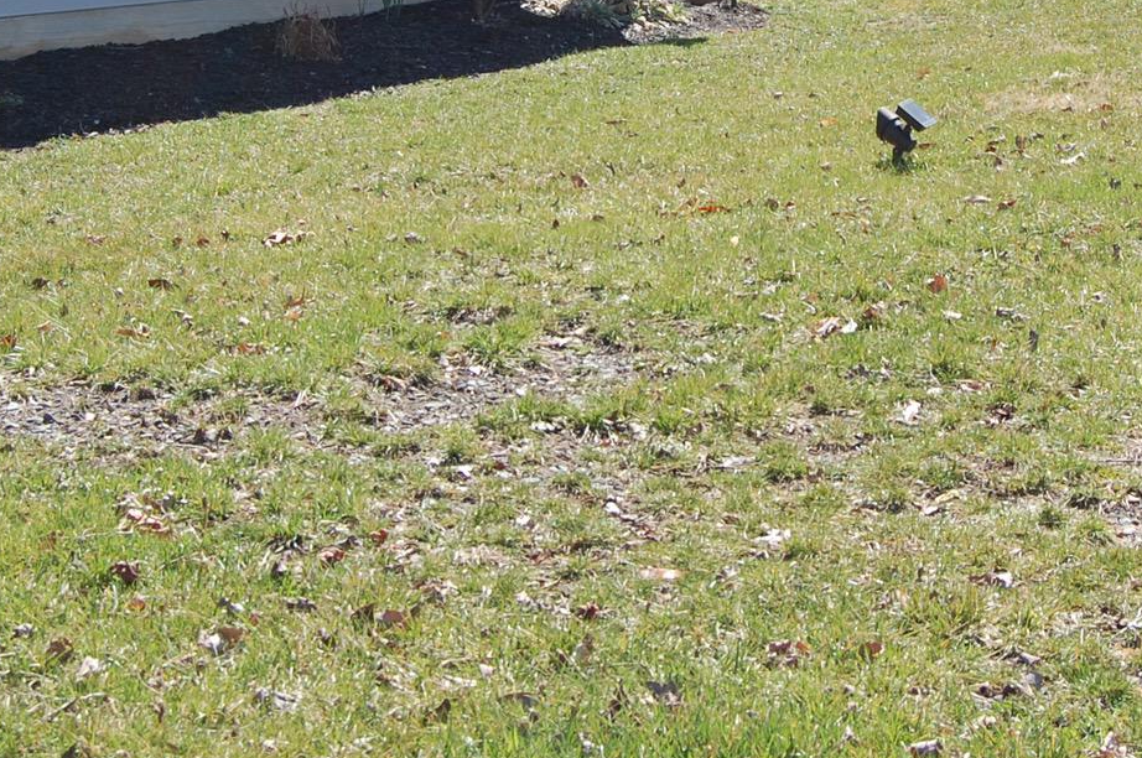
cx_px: 738
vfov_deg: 13.5
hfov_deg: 20.4
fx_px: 3168
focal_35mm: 100
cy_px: 24
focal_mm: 30
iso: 200
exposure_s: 1/250
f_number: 8
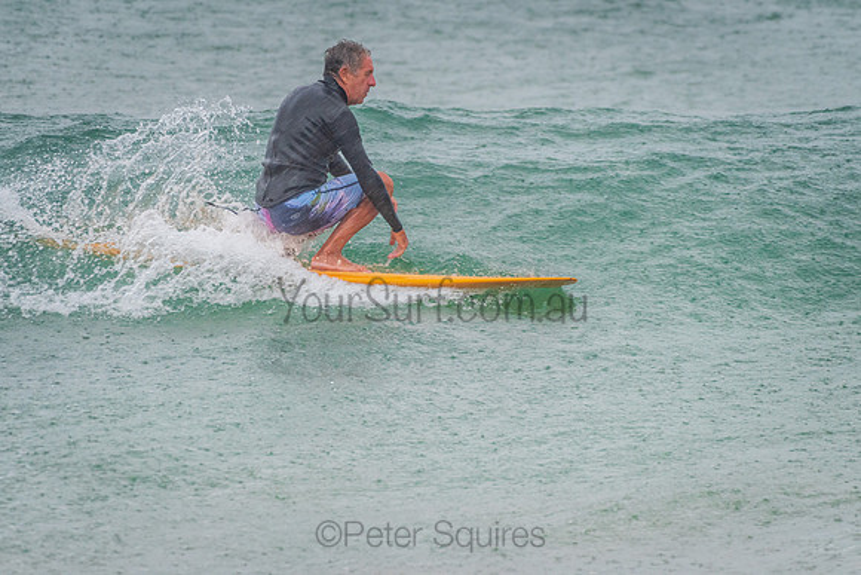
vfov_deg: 2.1
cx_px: 447
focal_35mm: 649
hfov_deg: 3.2
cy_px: 202
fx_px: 15528
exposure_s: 1/320
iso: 560
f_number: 5.6
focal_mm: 500
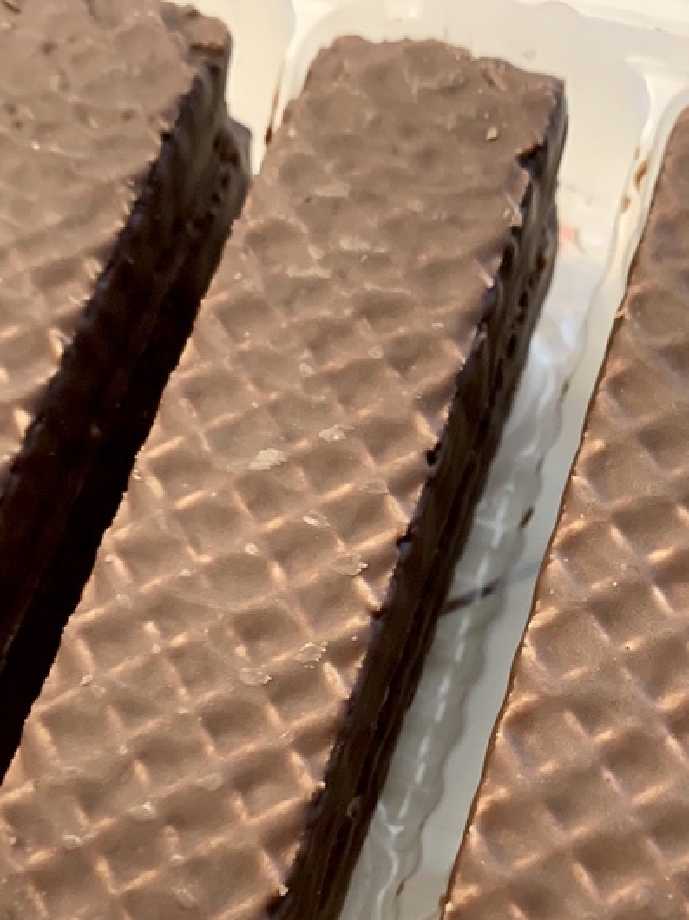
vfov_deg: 35.5
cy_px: 675
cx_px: 418
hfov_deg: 27.4
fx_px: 1408
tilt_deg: -67.7
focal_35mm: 53
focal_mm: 4.25
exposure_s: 1/60
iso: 250
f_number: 1.8
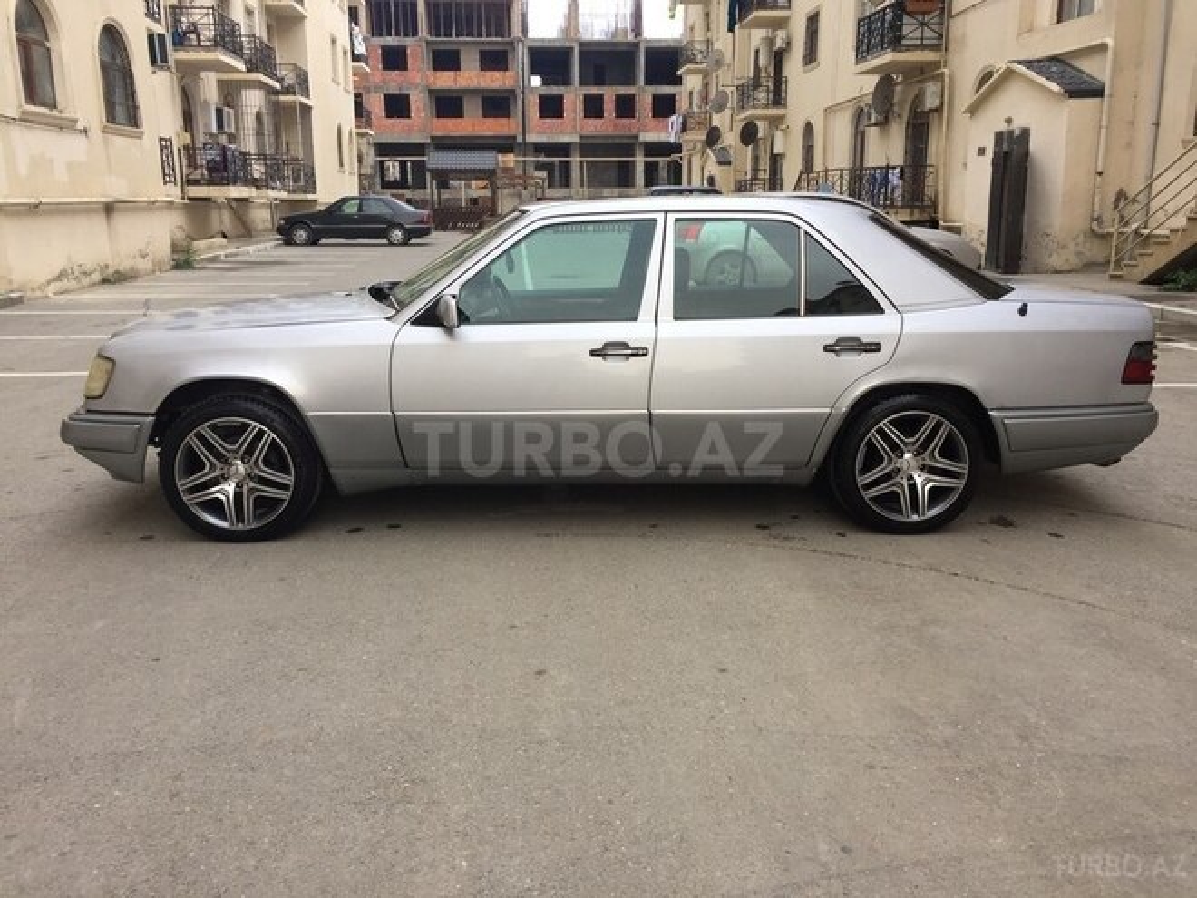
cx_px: 598
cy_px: 449
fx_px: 1003
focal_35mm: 29
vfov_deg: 48.2
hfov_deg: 61.7
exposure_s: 1/100
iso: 32
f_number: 2.2
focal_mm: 4.15
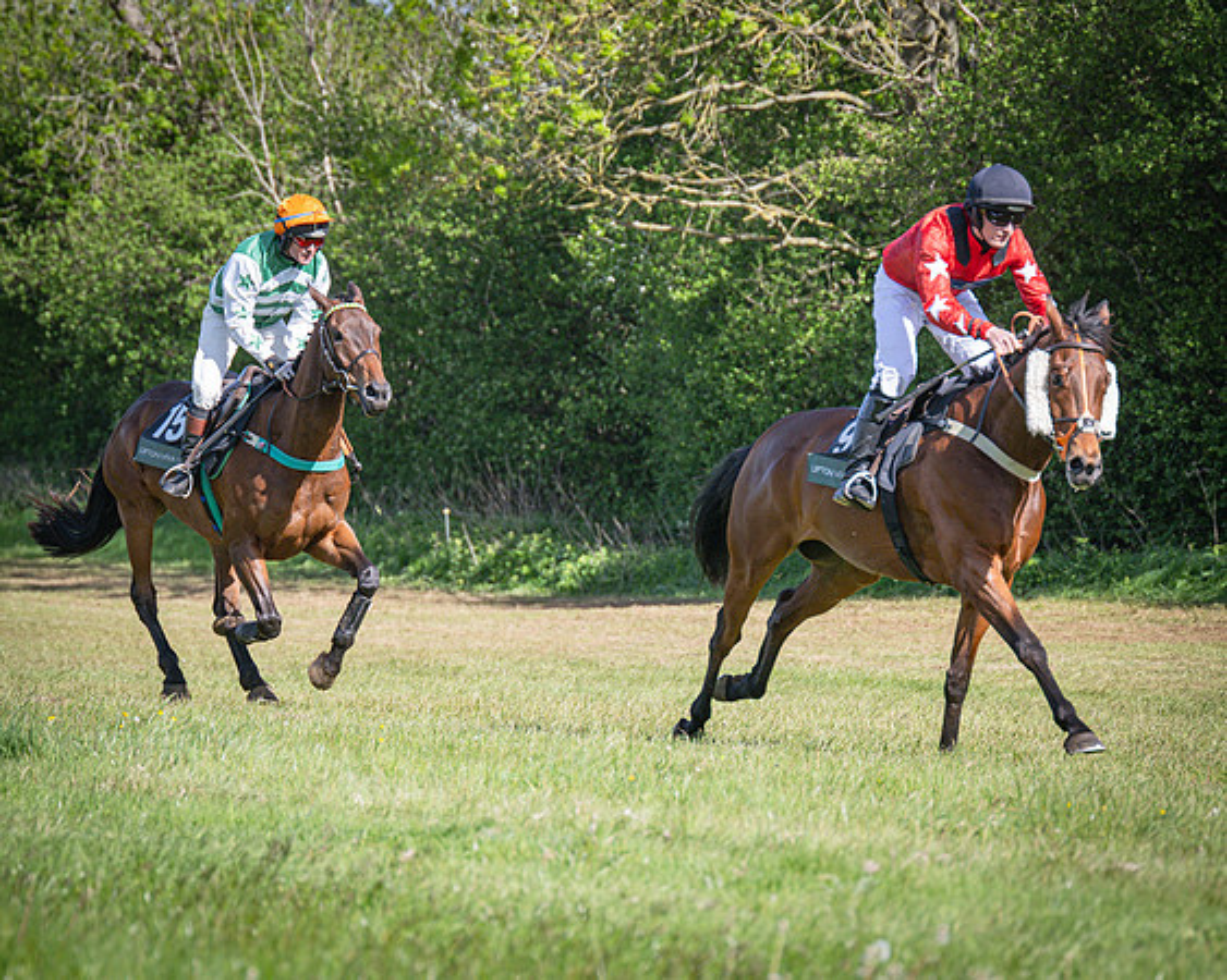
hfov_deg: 8.0
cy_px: 492
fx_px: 8824
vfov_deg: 6.4
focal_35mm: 243
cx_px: 697
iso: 400
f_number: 4
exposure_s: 1/2000
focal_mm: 130
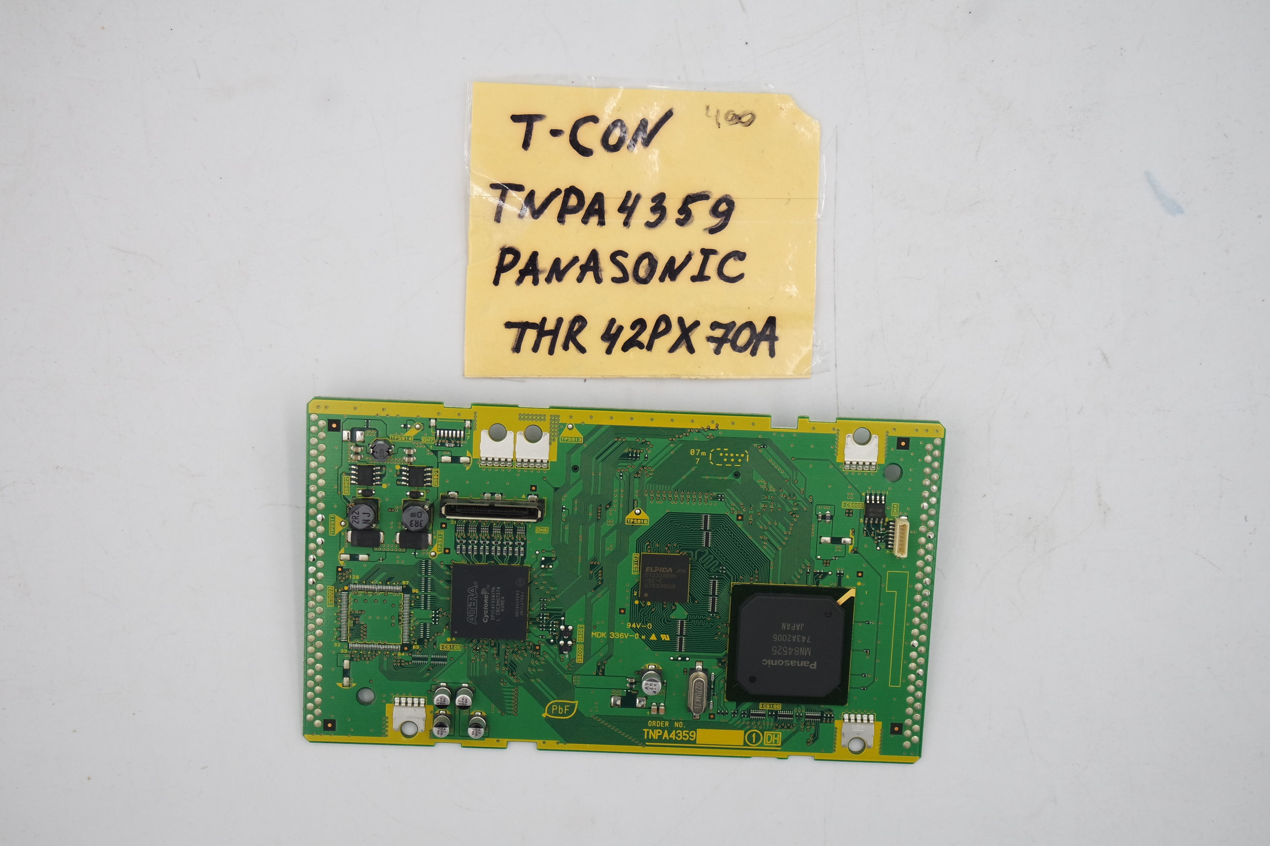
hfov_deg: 36.9
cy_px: 423
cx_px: 635
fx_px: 1905
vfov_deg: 25.1
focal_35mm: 54
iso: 160
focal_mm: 20
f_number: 5
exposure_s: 1/125
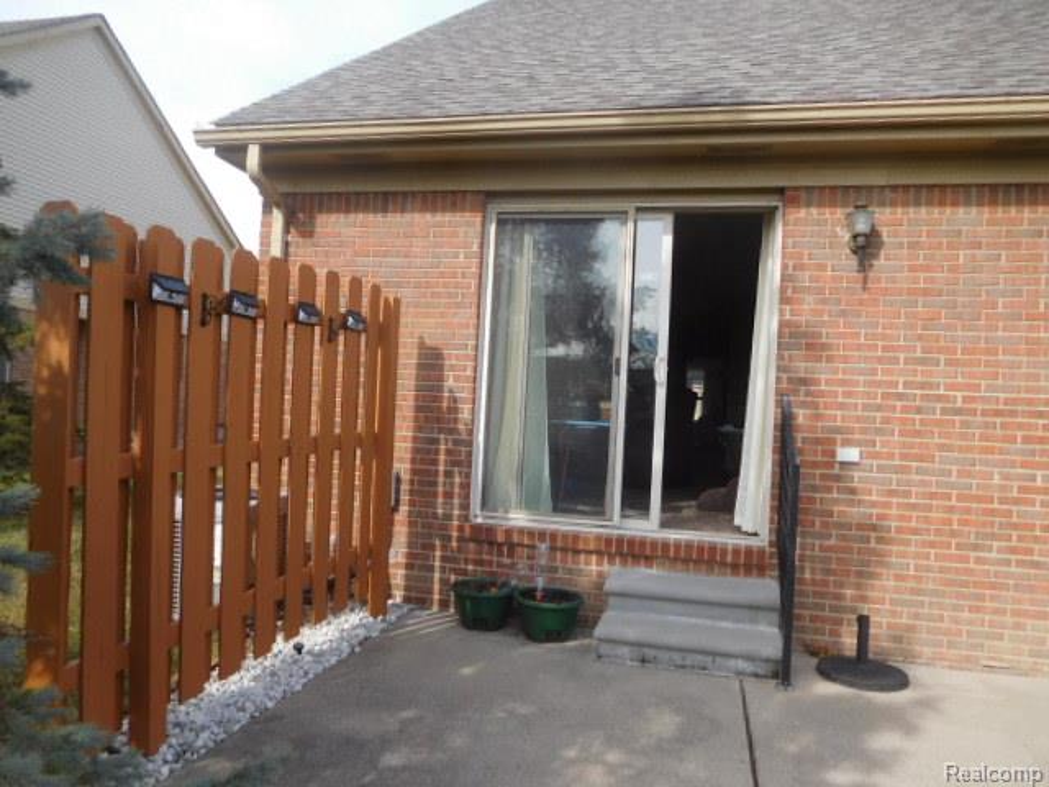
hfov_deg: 69.4
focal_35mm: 25
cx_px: 524
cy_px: 394
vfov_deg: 54.9
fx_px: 758
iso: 125
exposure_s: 1/640
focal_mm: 4.5
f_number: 3.4
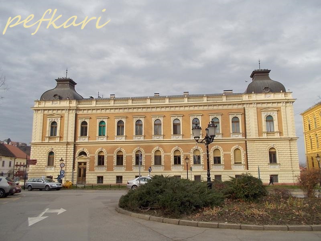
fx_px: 269
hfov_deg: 61.7
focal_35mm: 29
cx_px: 160
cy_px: 120
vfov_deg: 48.2
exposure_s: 1/320
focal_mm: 4.1
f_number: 3.3
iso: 80
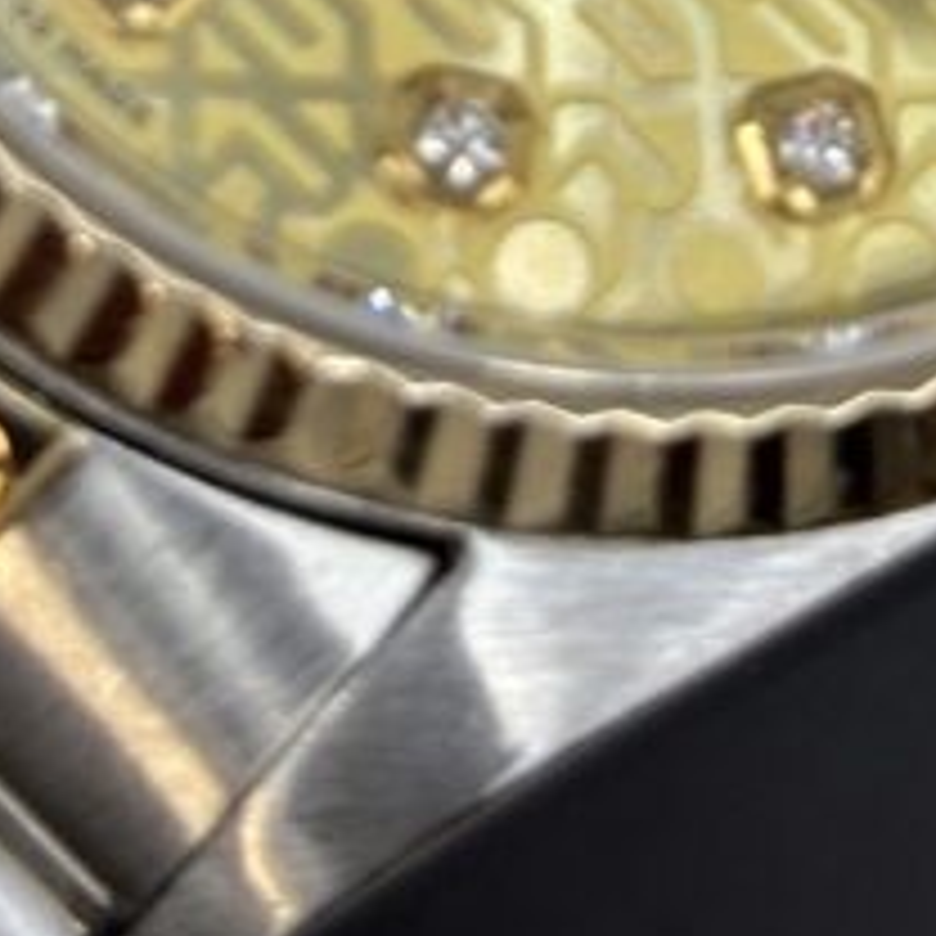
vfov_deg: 7.5
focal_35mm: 226
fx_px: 6914
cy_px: -837
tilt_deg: -80.9
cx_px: 549
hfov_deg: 7.7
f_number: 1.6
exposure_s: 1/50
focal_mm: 5.96
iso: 32
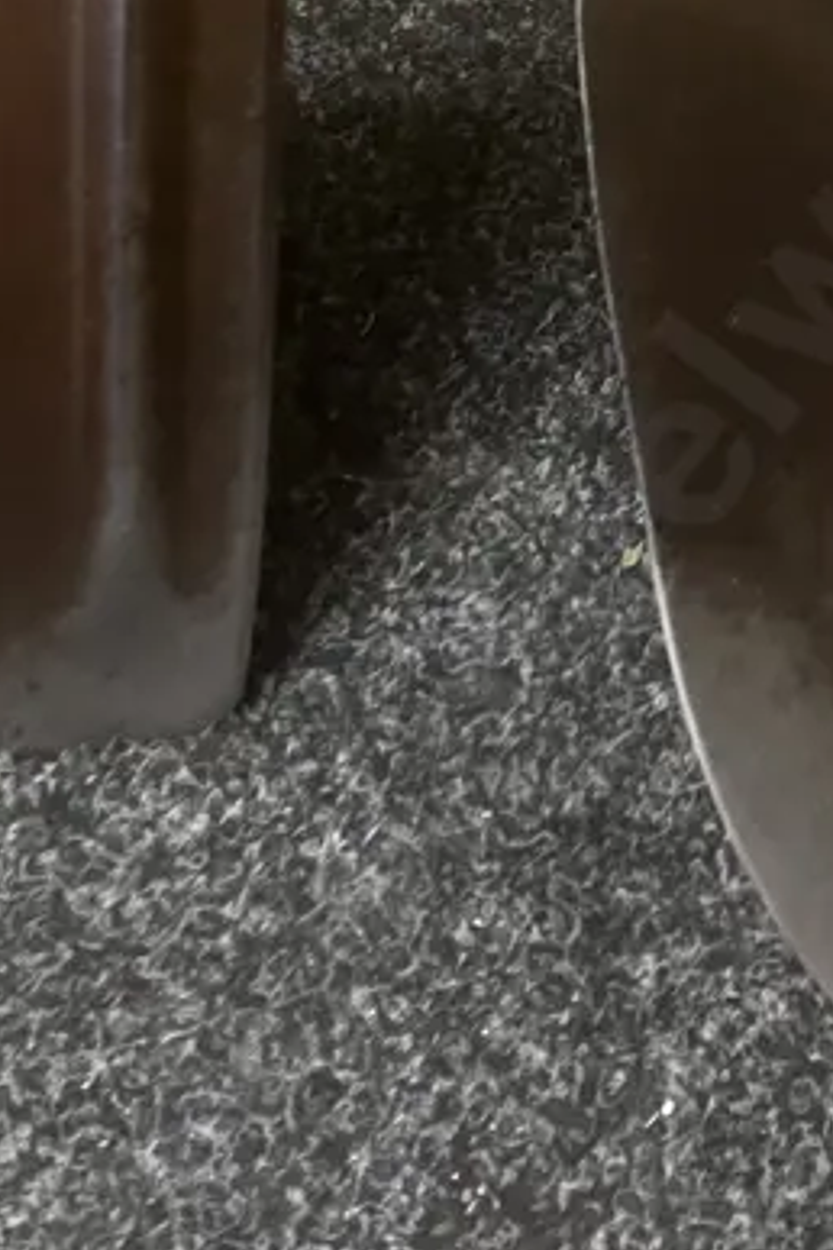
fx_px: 2672
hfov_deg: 16.7
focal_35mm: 77
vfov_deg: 24.8
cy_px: -55
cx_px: 1075
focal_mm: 3.99
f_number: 1.8
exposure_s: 1/25
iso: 320
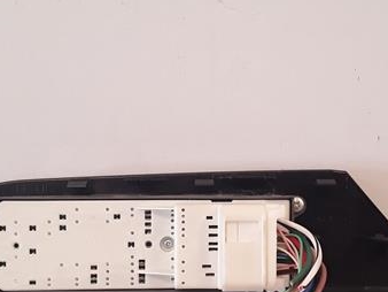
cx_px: 215
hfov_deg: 36.1
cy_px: 198
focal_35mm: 53
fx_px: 594
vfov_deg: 27.4
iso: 100
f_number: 1.9
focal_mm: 2.91
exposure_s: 1/100
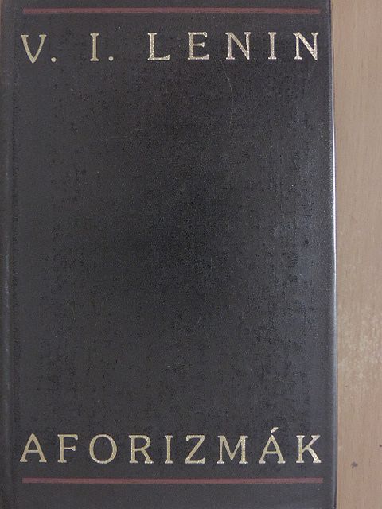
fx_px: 809
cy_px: 254
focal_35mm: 55
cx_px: 191
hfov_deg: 26.6
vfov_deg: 34.9
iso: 1600
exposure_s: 1/100
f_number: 3.7
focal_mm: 9.8
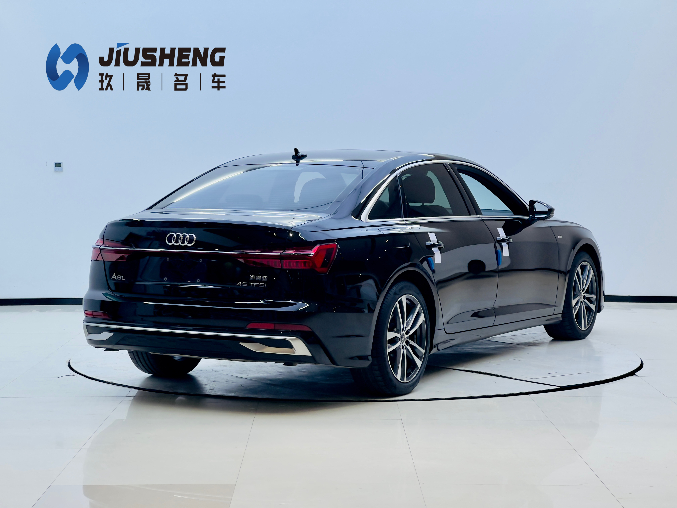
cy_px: 254
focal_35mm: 77
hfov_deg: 25.3
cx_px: 338
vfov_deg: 19.1
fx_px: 1506
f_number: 2.8
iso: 32
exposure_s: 1/128
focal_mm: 9
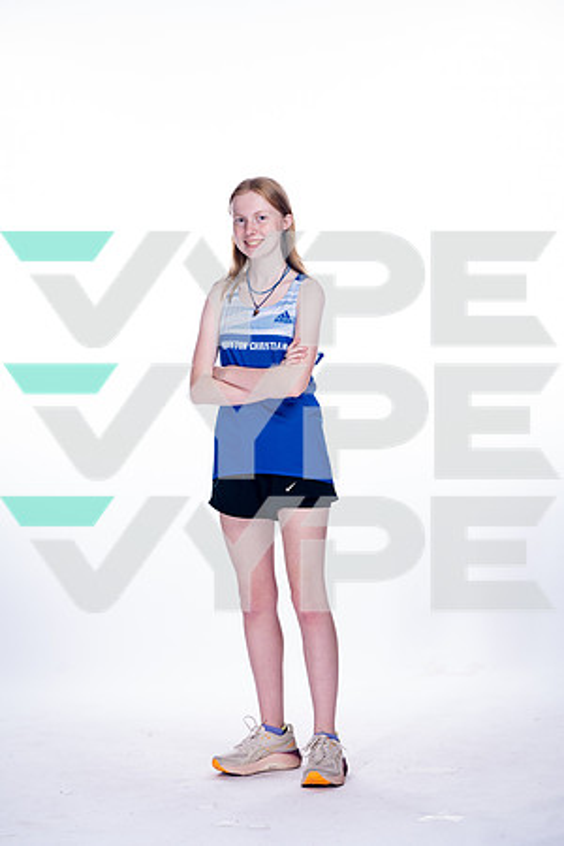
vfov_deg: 19.5
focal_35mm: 105
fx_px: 2467
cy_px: 423
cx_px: 282
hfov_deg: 13.0
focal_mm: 105
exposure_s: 1/250
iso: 800
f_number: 5.6
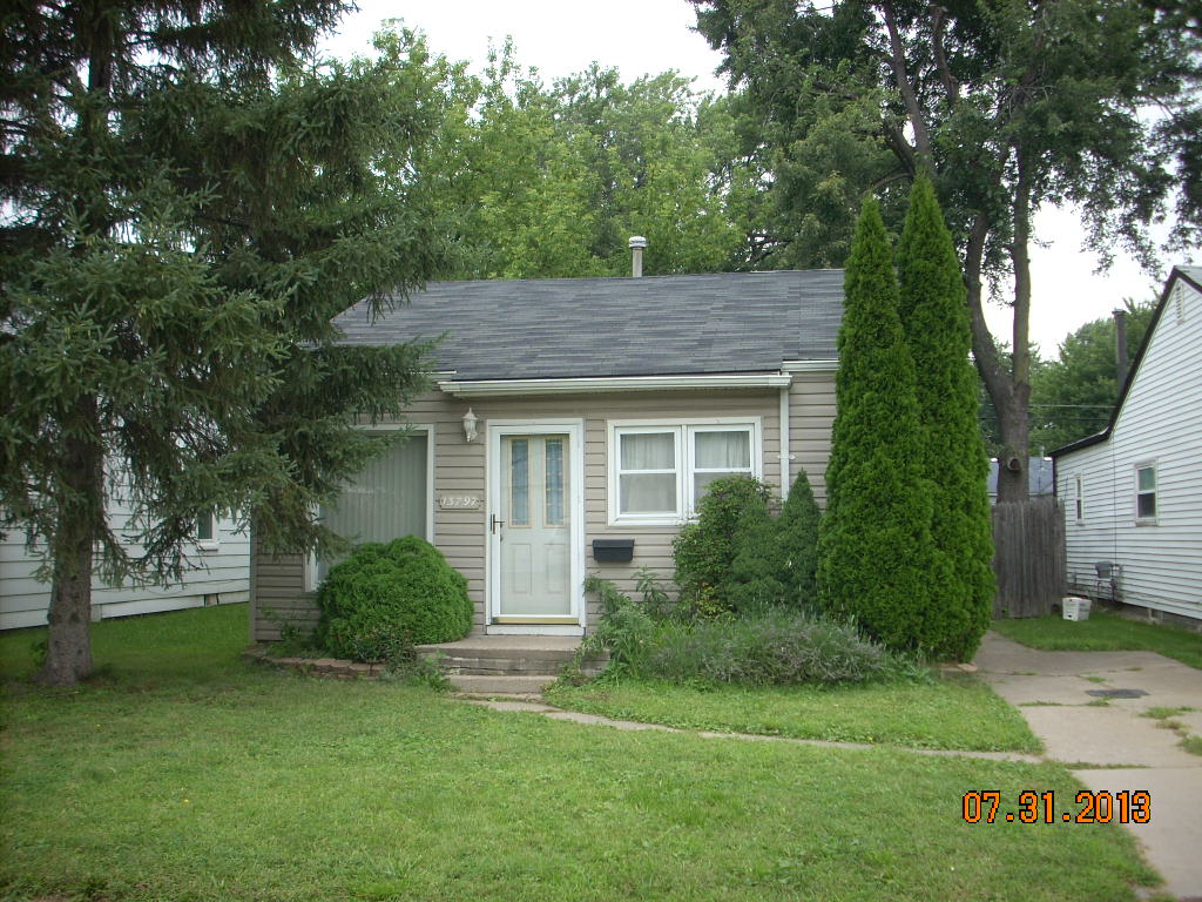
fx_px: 1285
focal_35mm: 37
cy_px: 451
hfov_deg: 50.1
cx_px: 601
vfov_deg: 38.7
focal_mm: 6.2
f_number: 2.8
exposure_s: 1/169
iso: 64
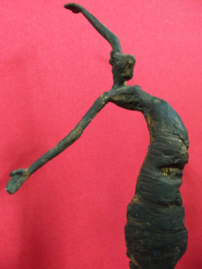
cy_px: 134
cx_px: 101
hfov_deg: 48.2
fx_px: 226
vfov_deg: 61.7
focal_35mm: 29
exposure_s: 1/13
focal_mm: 5.2
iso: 400
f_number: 3.4
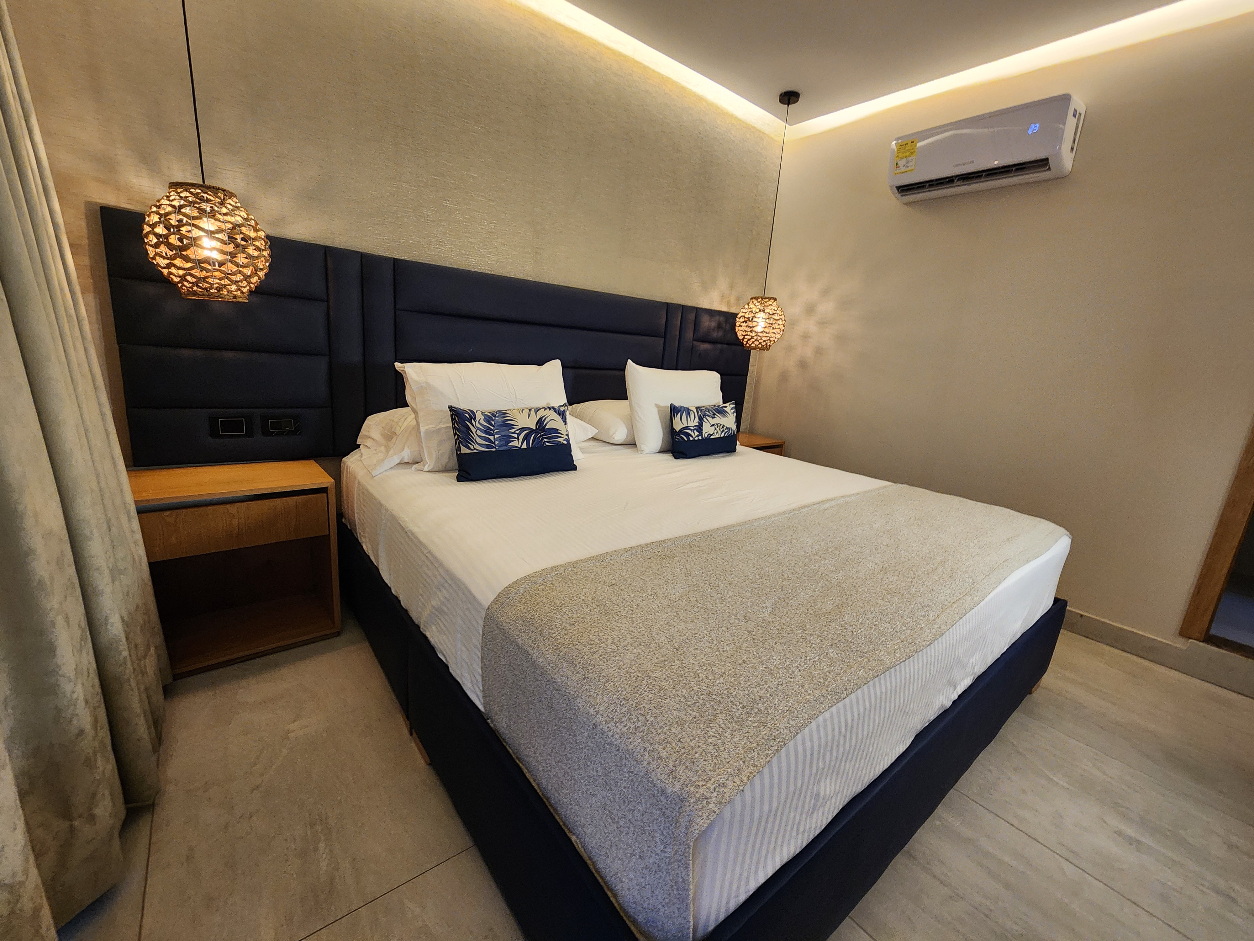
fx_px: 471
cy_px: 470
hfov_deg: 106.2
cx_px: 627
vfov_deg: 89.9
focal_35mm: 13
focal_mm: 2.2
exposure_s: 1/60
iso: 200
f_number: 2.2
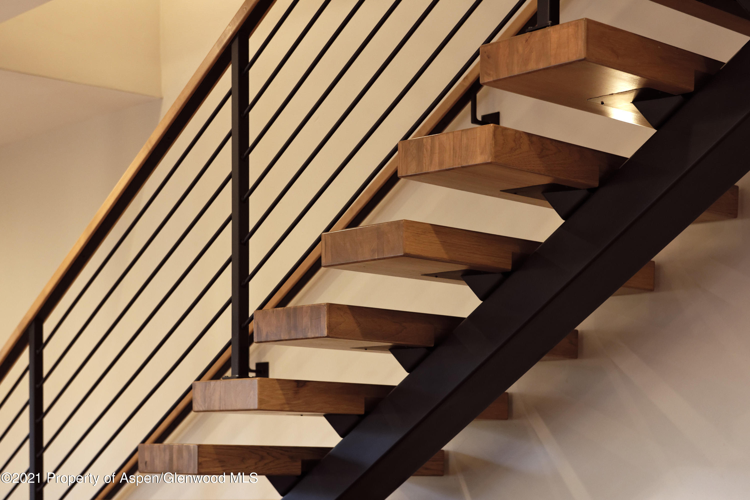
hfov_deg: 28.8
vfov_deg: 19.5
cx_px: 375
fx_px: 1459
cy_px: 250
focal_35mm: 70
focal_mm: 70
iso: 1600
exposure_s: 1/80
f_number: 5.6
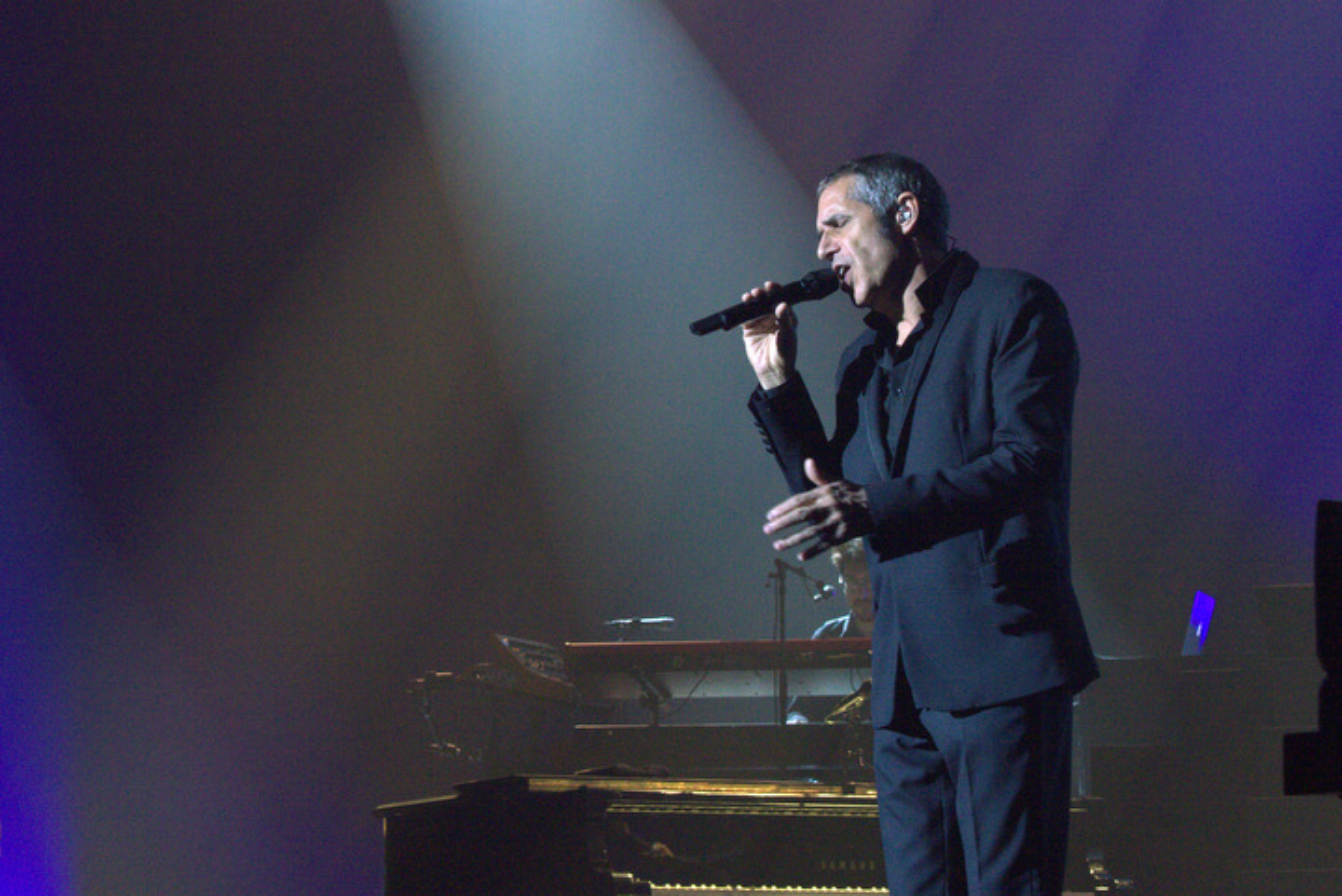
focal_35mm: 105
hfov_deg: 19.4
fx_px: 3916
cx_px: 671
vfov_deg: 13.1
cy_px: 448
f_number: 9
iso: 400
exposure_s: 1/60
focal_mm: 70
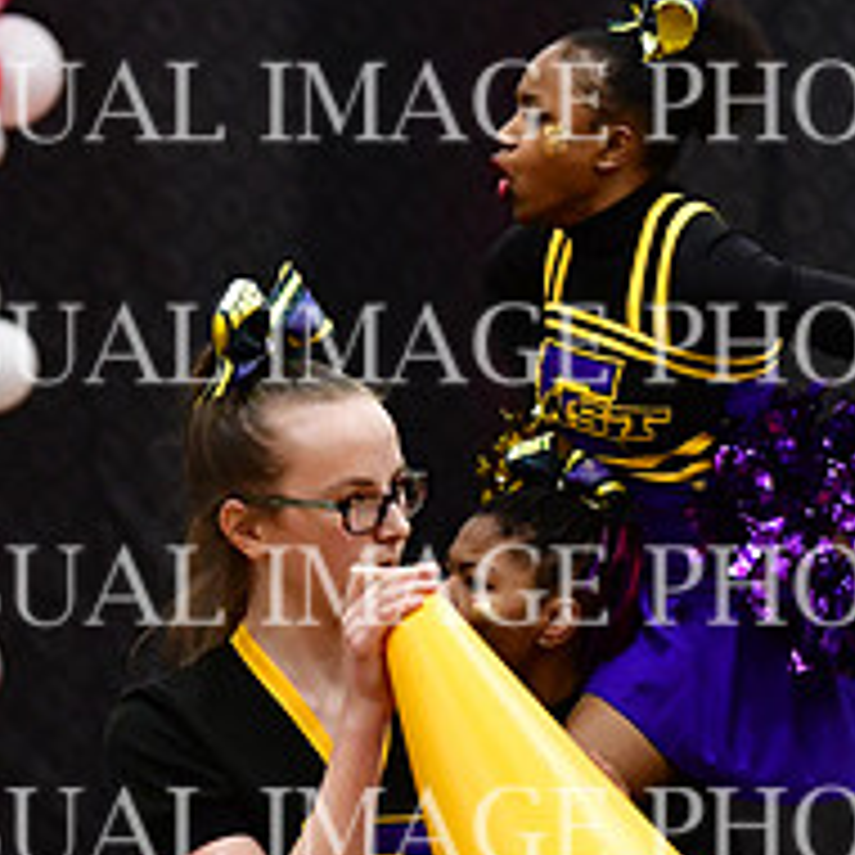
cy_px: 706
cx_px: 614
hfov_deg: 3.5
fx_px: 14168
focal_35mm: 507
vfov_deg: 3.5
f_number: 4
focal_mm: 130
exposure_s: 1/500
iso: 4000
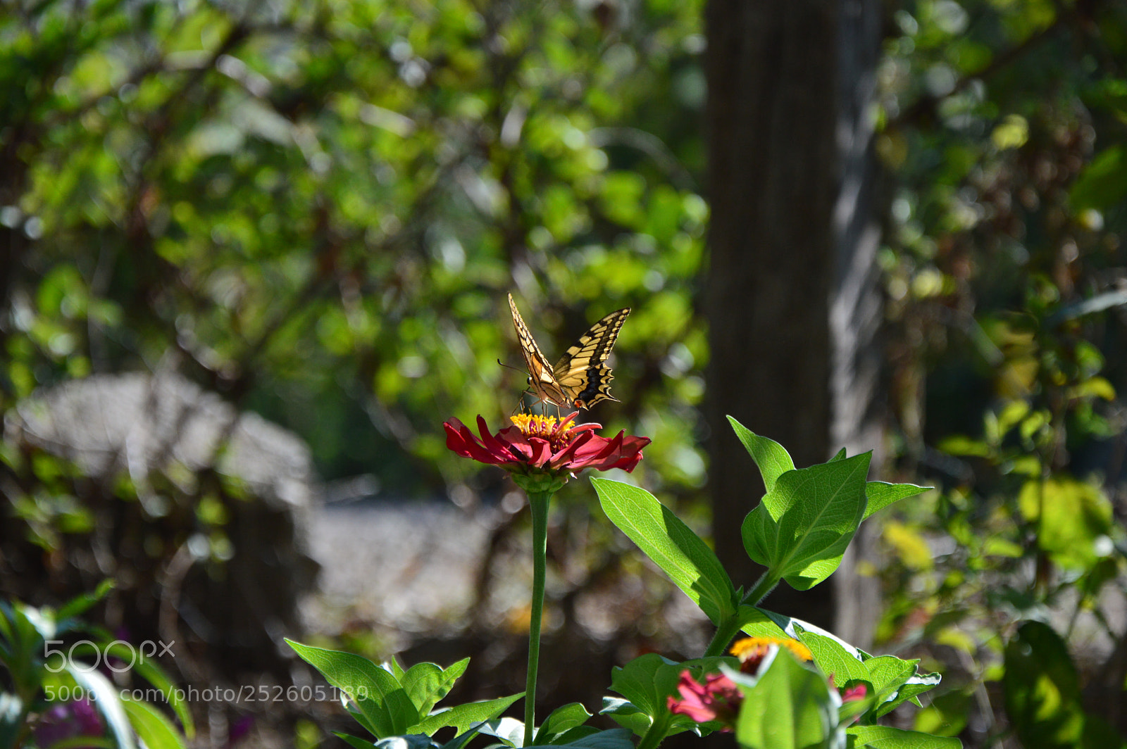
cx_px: 564
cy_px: 374
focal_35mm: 158
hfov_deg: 13.1
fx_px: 4926
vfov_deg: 8.7
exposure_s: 1/1000
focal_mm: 105
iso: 400
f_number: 5.6
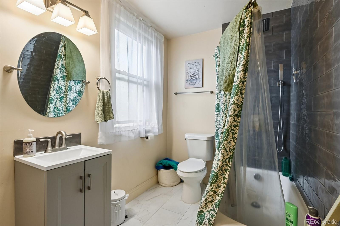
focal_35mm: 17
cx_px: 170
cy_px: 113
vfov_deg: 70.4
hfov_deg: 93.3
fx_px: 161
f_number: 10
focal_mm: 17
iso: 250
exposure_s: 1/10
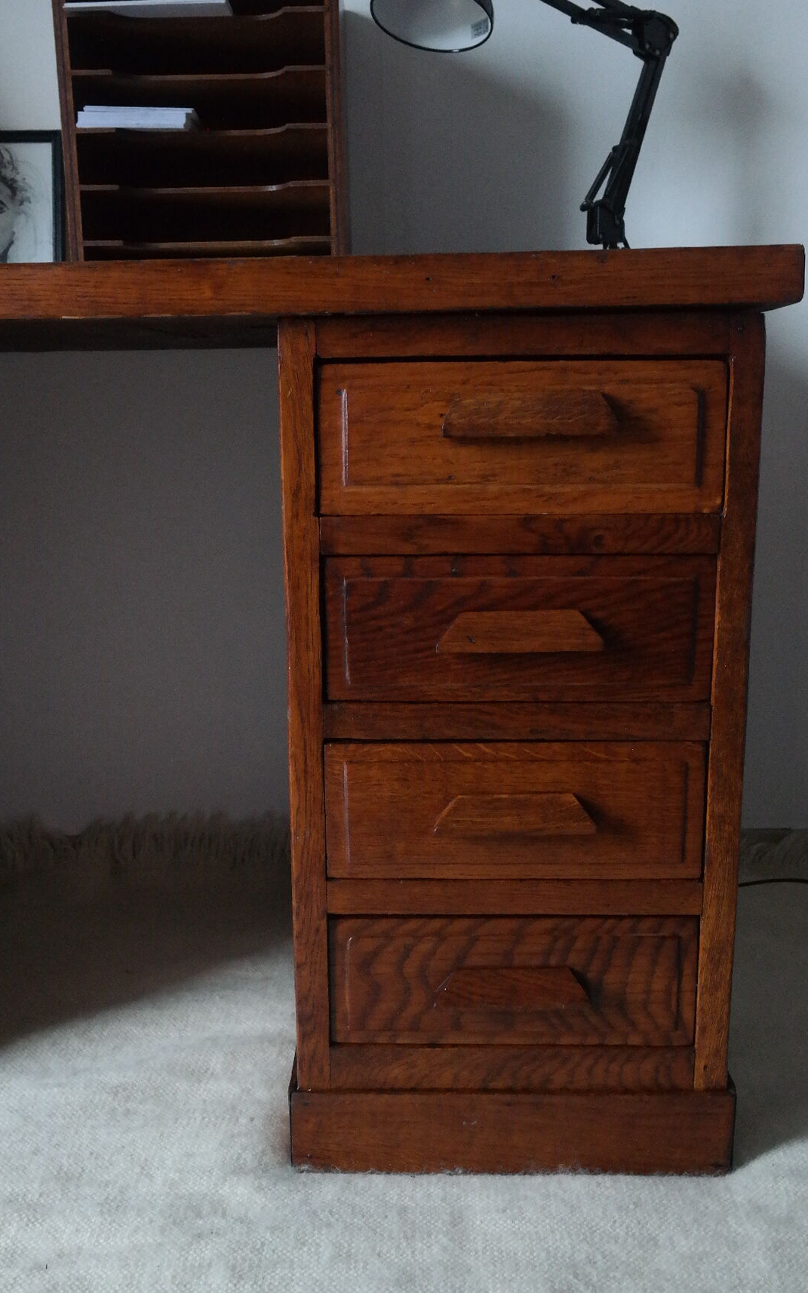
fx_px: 1304
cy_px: 646
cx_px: 391
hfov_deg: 34.4
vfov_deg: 52.8
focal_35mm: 37
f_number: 5.6
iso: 3200
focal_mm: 24
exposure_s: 1/30
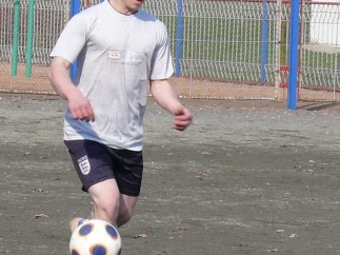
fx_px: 3937
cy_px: 165
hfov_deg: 4.9
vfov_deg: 3.7
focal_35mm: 401
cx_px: 121
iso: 100
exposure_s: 1/500
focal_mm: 21.9
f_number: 5.6
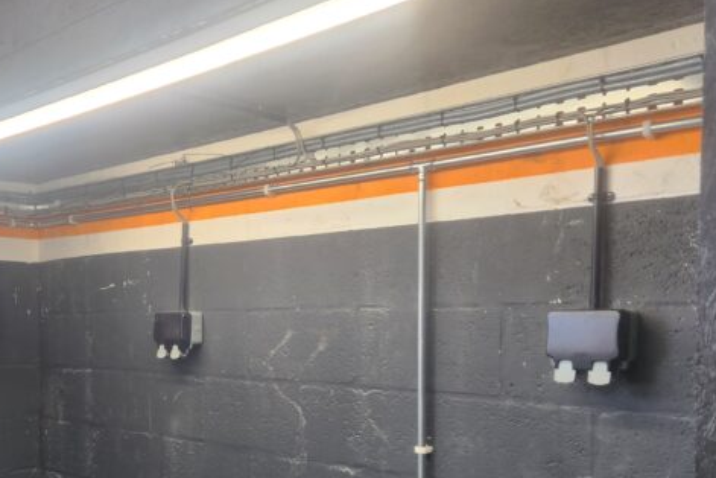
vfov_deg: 33.5
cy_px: 356
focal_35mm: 39
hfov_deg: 49.3
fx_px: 776
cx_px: 292
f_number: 1.8
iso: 80
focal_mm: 5.4
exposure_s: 1/100
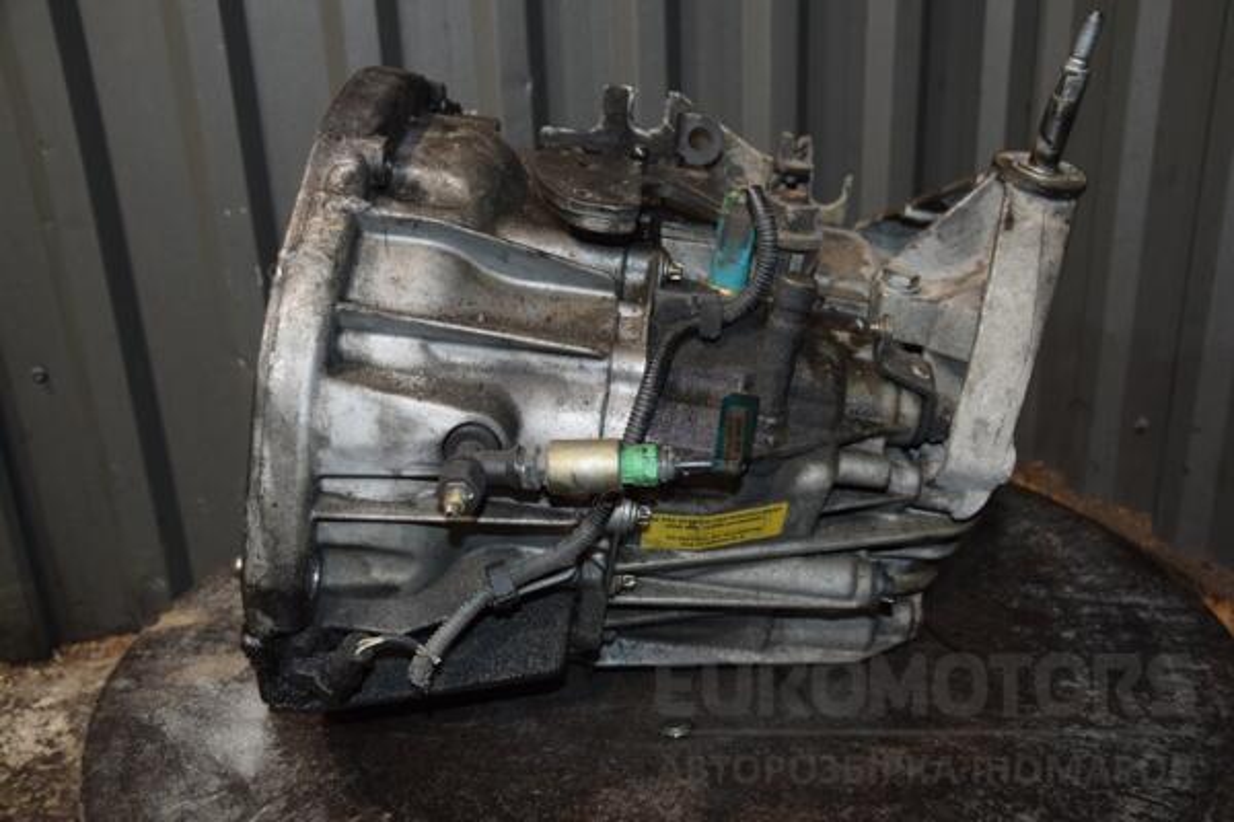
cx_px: 617
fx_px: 1131
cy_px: 411
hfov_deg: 57.2
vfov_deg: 40.0
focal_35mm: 33
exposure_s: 1/60
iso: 800
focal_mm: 22
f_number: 5
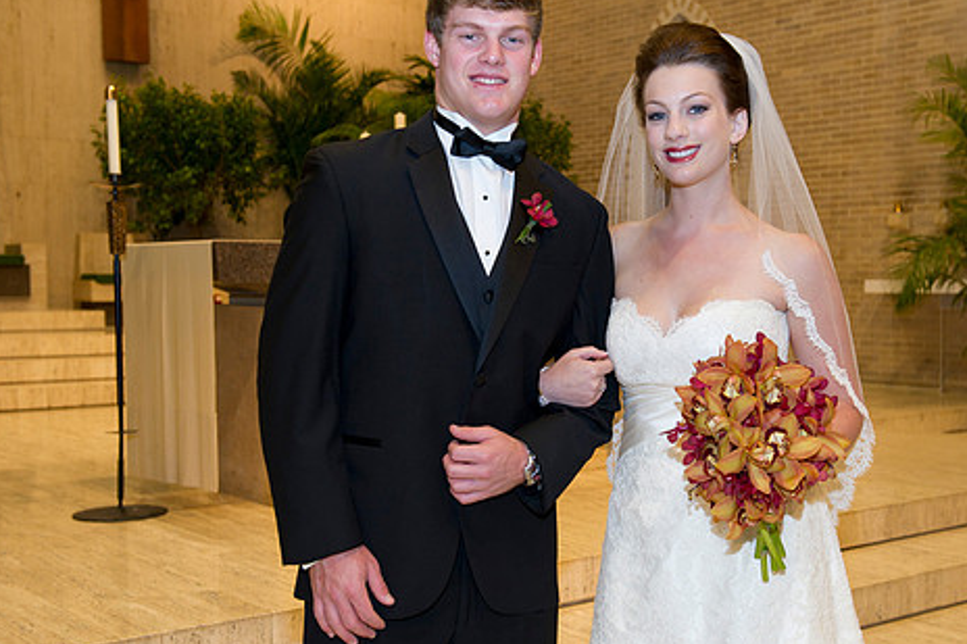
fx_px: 1343
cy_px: 356
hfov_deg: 39.5
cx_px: 577
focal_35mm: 50
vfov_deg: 27.0
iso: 800
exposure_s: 1/60
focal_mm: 40
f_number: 4.5
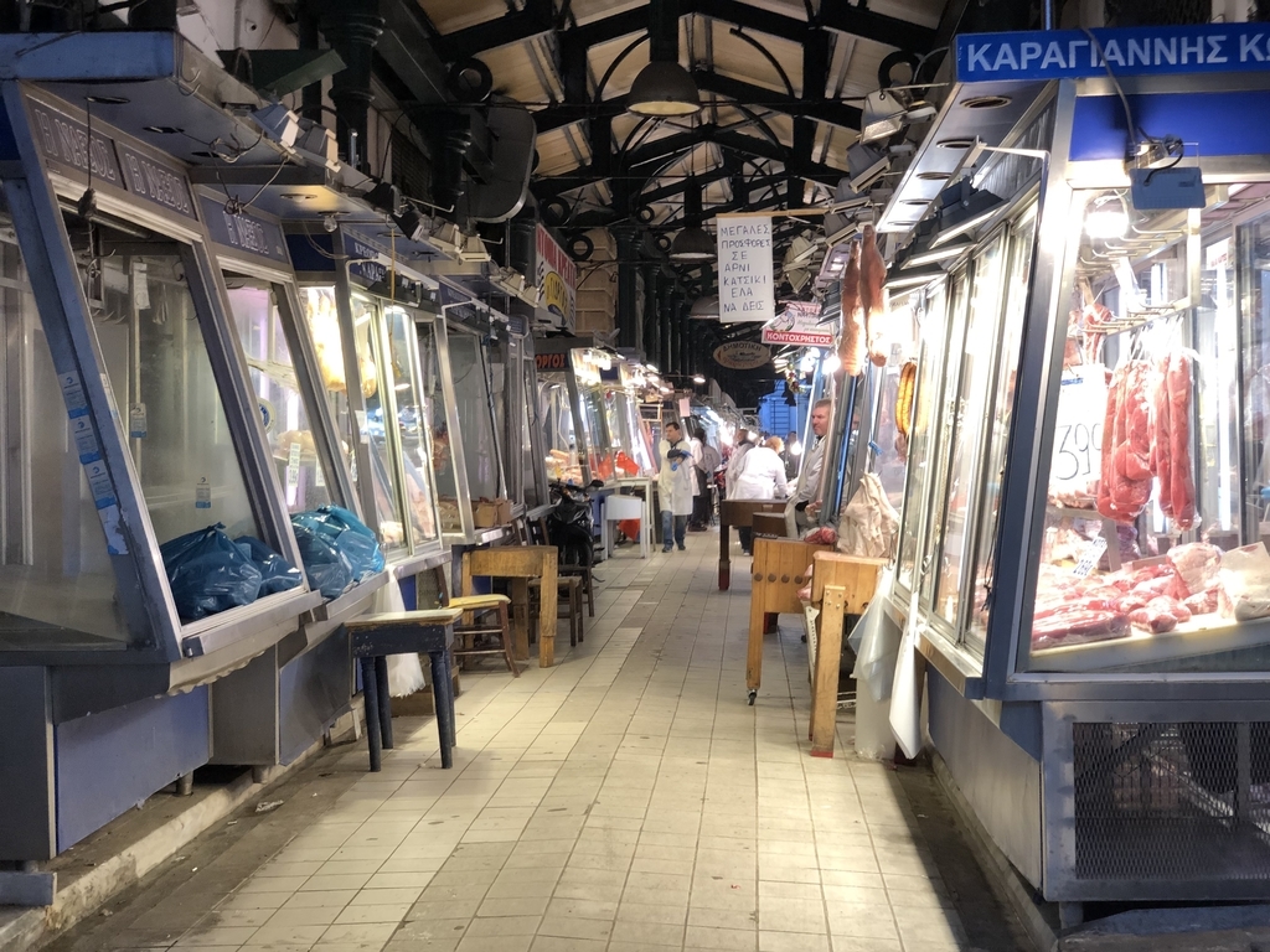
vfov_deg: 28.0
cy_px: 476
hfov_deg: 36.8
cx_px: 635
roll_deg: +0.7
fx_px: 1908
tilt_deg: +1.7
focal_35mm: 52
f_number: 2.4
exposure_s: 1/50
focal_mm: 6
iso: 64
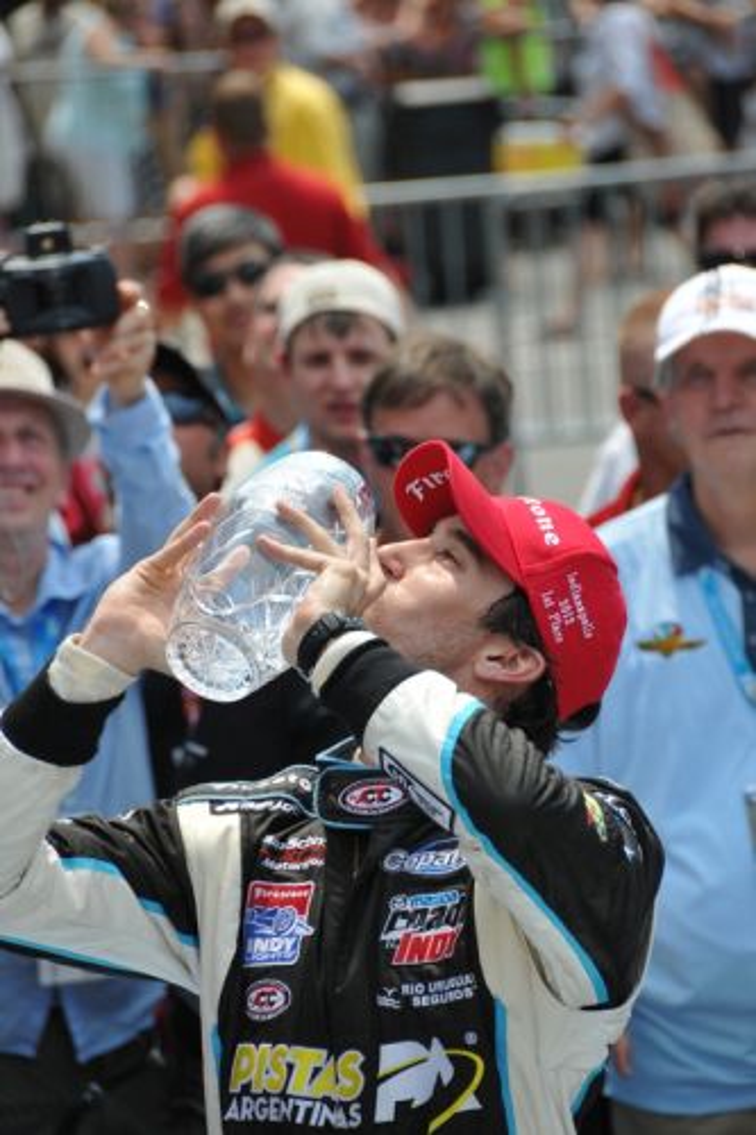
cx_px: 378
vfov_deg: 6.9
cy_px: 568
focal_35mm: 300
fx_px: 9456
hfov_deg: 4.6
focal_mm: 200
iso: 400
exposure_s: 1/1250
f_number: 5.6
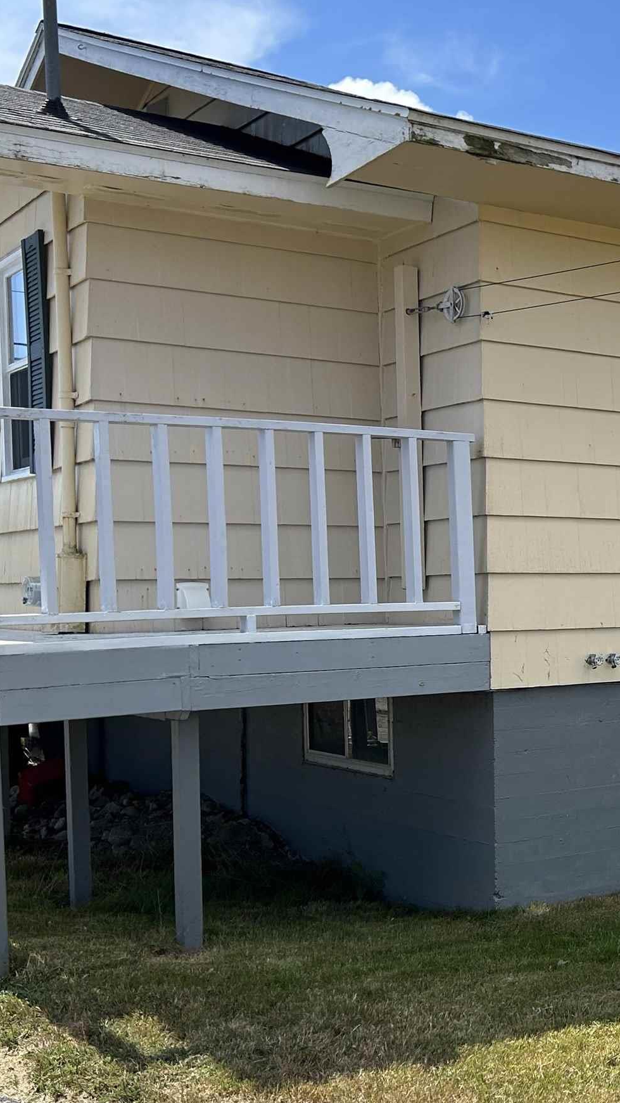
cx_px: 737
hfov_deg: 22.2
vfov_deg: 41.2
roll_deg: +0.1
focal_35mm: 50
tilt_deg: -0.9
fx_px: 1461
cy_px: 647
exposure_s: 1/2762
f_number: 1.5
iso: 50
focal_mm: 5.7
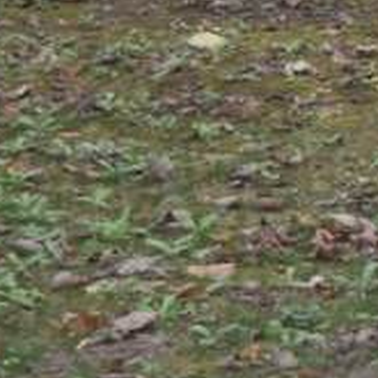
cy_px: -544
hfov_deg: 4.7
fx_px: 4278
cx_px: 1361
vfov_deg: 4.9
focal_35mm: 346
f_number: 5.6
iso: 640
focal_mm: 35
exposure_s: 1/125
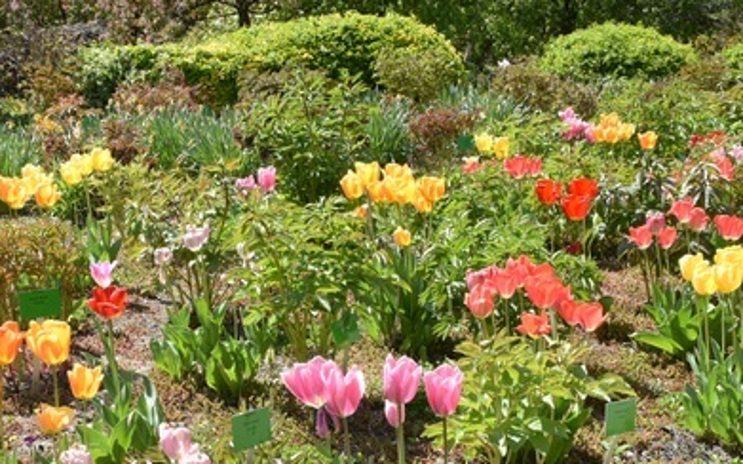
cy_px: 327
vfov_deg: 20.8
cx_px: 245
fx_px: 1255
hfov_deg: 32.7
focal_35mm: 62
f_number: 8
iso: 280
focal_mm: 22
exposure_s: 1/250
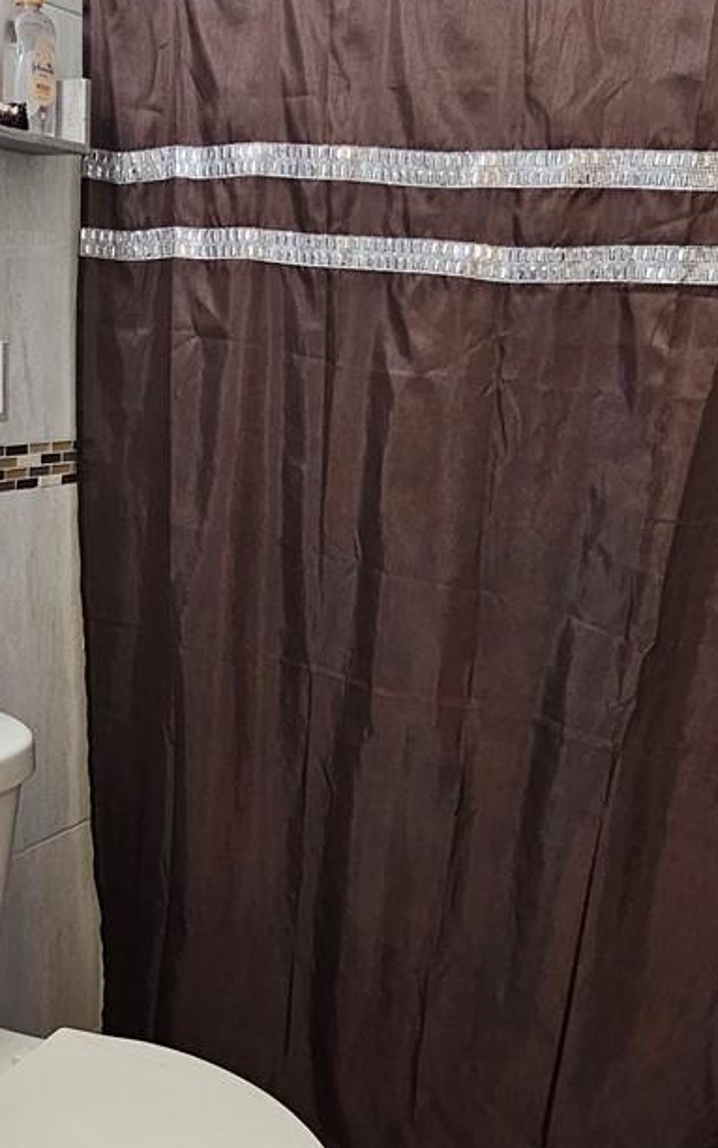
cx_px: 219
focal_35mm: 36
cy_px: 711
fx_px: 1126
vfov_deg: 53.5
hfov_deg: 34.9
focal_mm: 2.2
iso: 320
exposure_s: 1/30
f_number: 2.2
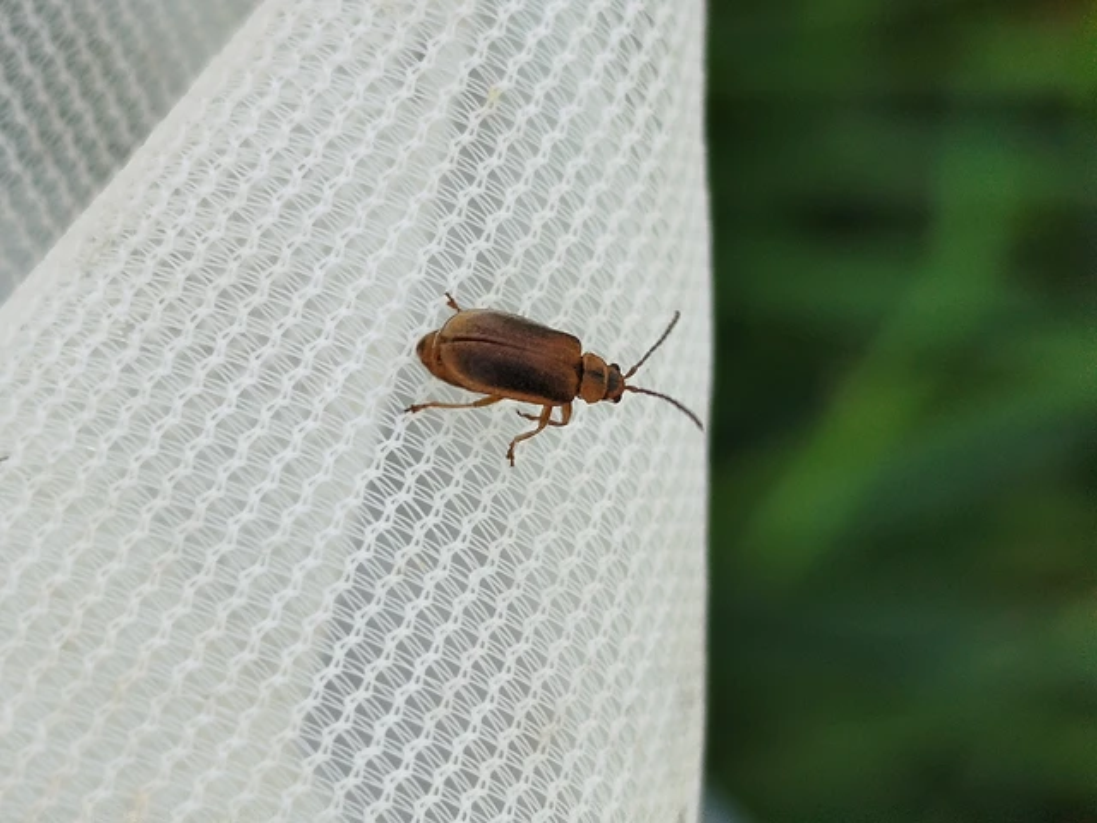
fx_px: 1204
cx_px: 548
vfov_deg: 37.7
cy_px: 412
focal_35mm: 38
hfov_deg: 49.0
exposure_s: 1/50
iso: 50
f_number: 1.7
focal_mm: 5.31
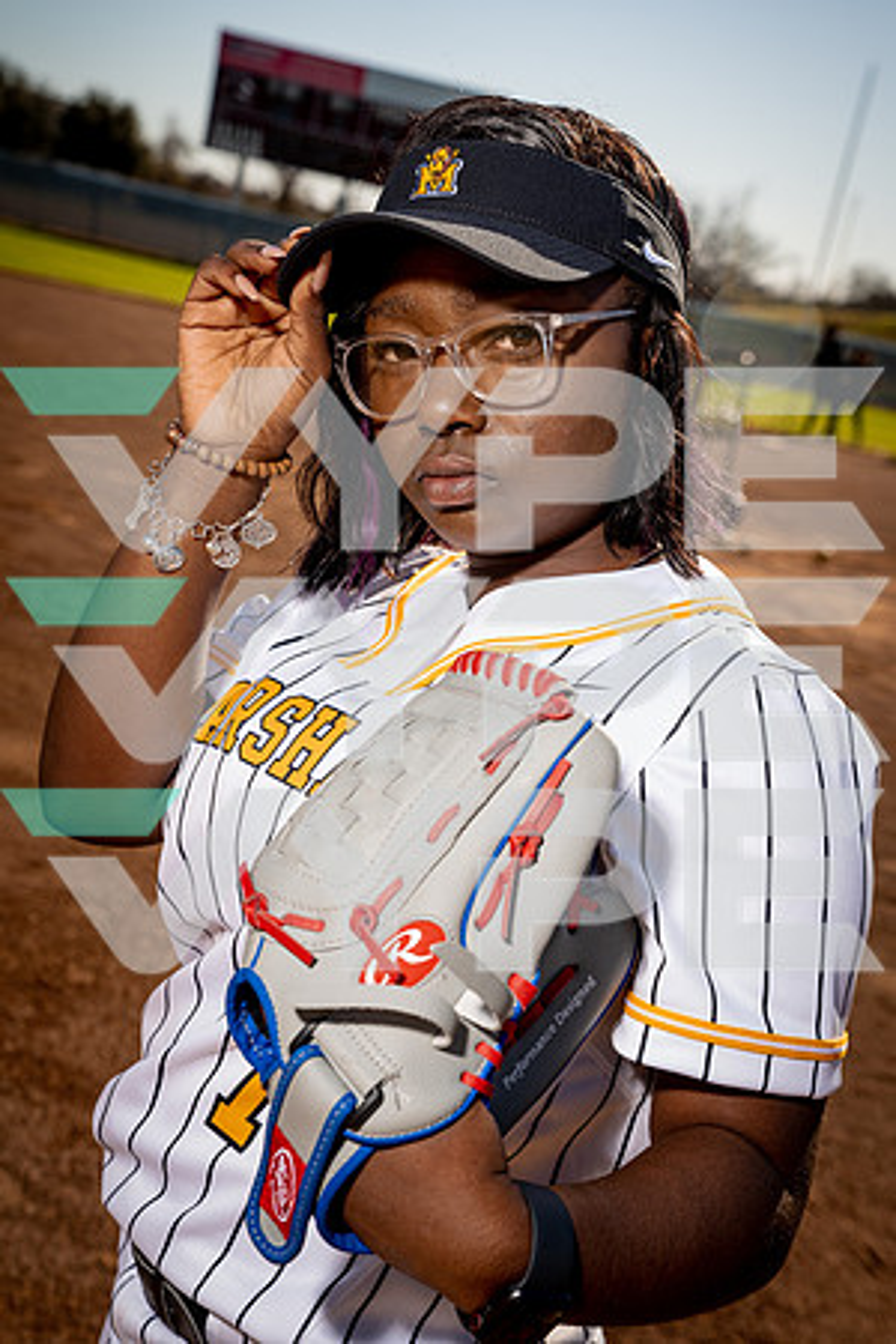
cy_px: 672
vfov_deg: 35.6
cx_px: 448
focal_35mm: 56
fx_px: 2091
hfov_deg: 24.2
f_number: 7.1
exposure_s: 1/250
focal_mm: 56
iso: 100
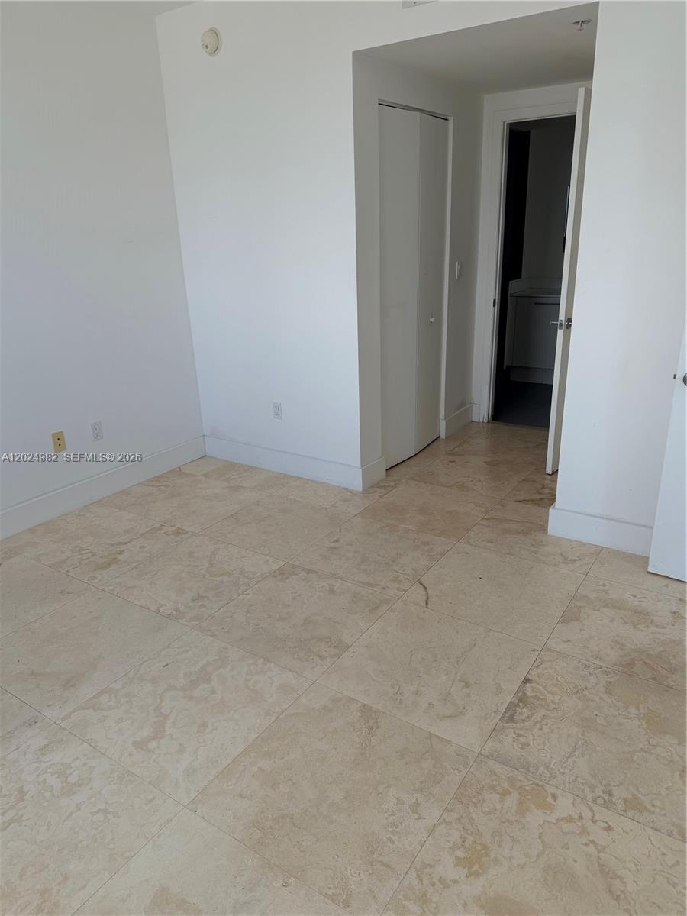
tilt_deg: -17.2
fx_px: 635
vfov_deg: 71.6
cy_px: 458
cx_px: 344
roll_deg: +2.3
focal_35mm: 24
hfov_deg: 56.8
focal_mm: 6.76
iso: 80
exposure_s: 1/683
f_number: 1.78
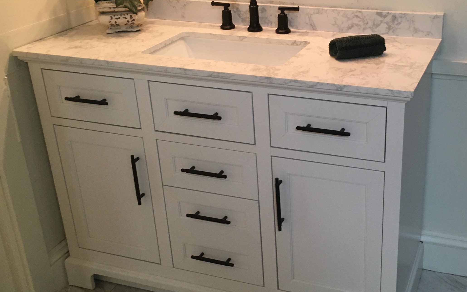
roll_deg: +0.5
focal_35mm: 46
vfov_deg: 28.0
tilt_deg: -23.5
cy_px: 130
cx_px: 312
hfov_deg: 42.9
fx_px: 585
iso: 100
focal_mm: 4.15
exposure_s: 1/30
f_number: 2.2
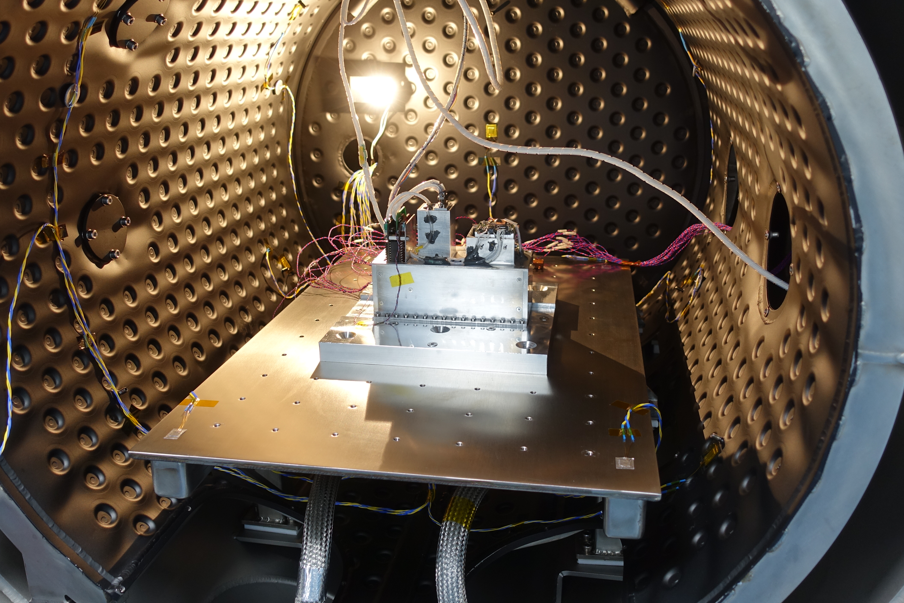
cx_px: 460
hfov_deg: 60.3
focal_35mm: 31
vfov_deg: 42.3
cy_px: 286
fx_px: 778
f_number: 2.2
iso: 125
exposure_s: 1/30
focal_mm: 8.8
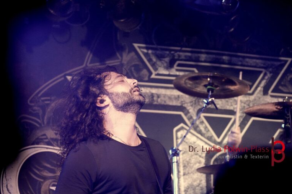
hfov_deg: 13.2
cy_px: 97
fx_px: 1261
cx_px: 145
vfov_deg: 8.8
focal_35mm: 156
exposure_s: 1/160
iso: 6400
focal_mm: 103
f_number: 5.6
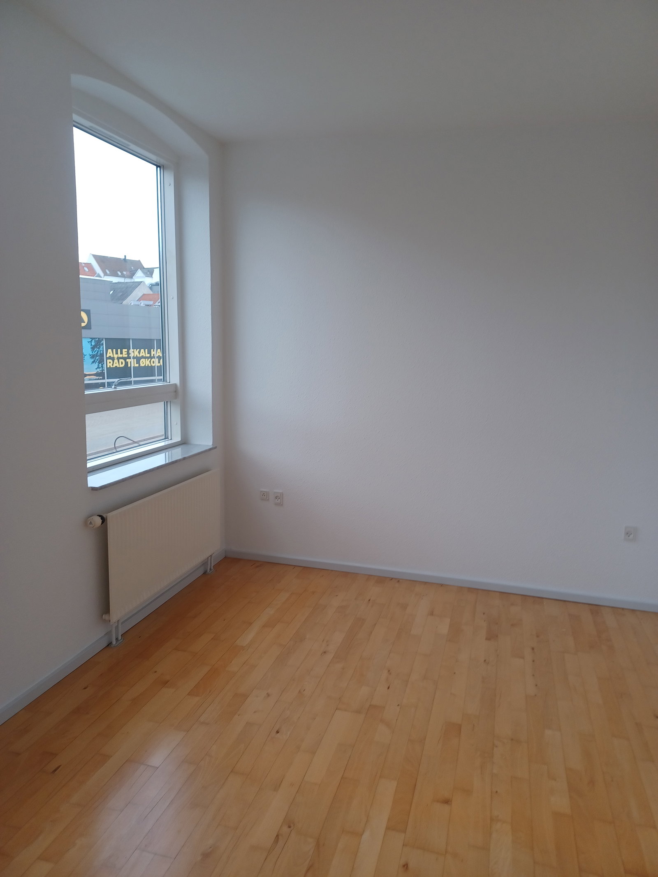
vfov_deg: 69.4
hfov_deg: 54.9
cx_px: 329
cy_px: 438
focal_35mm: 25
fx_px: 634
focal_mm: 4.6
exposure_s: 1/50
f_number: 1.8
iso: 40
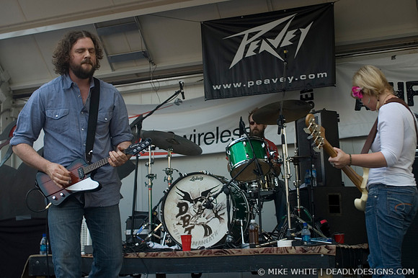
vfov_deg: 25.7
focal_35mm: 52
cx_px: 209
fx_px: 609
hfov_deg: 37.9
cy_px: 139
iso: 200
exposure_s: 1/125
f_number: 4
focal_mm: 35
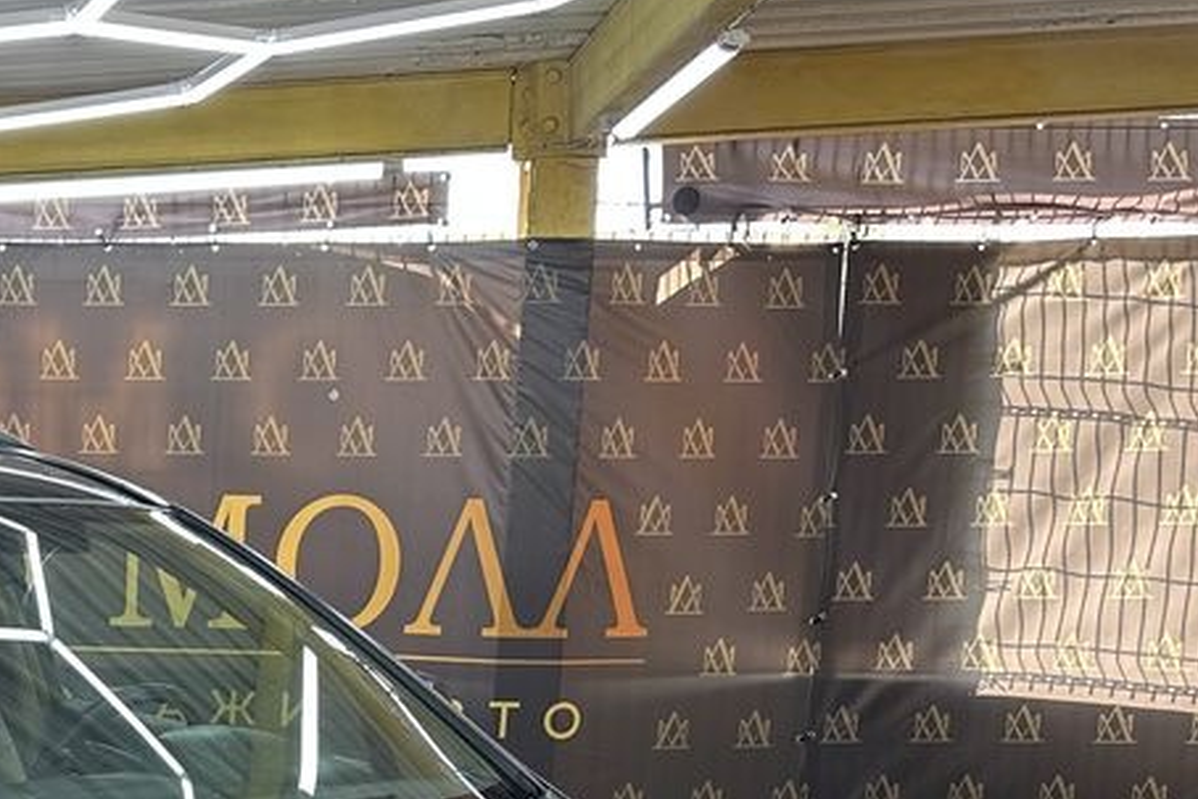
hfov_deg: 28.7
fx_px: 2197
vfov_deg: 19.3
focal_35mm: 66
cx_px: 18
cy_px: 978
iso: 125
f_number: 1.78
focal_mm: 6.86
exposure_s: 1/121
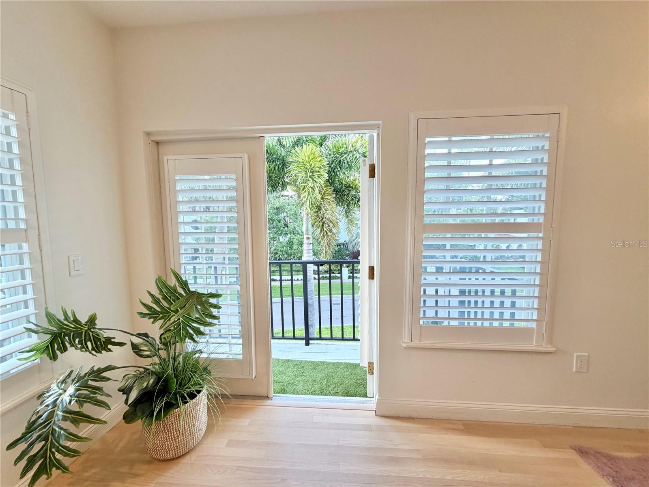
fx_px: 262
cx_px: 324
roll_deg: +0.4
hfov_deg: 102.1
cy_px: 244
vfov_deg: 85.7
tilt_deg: -5.3
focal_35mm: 14
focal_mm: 2.22
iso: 160
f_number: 2.2
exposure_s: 1/120
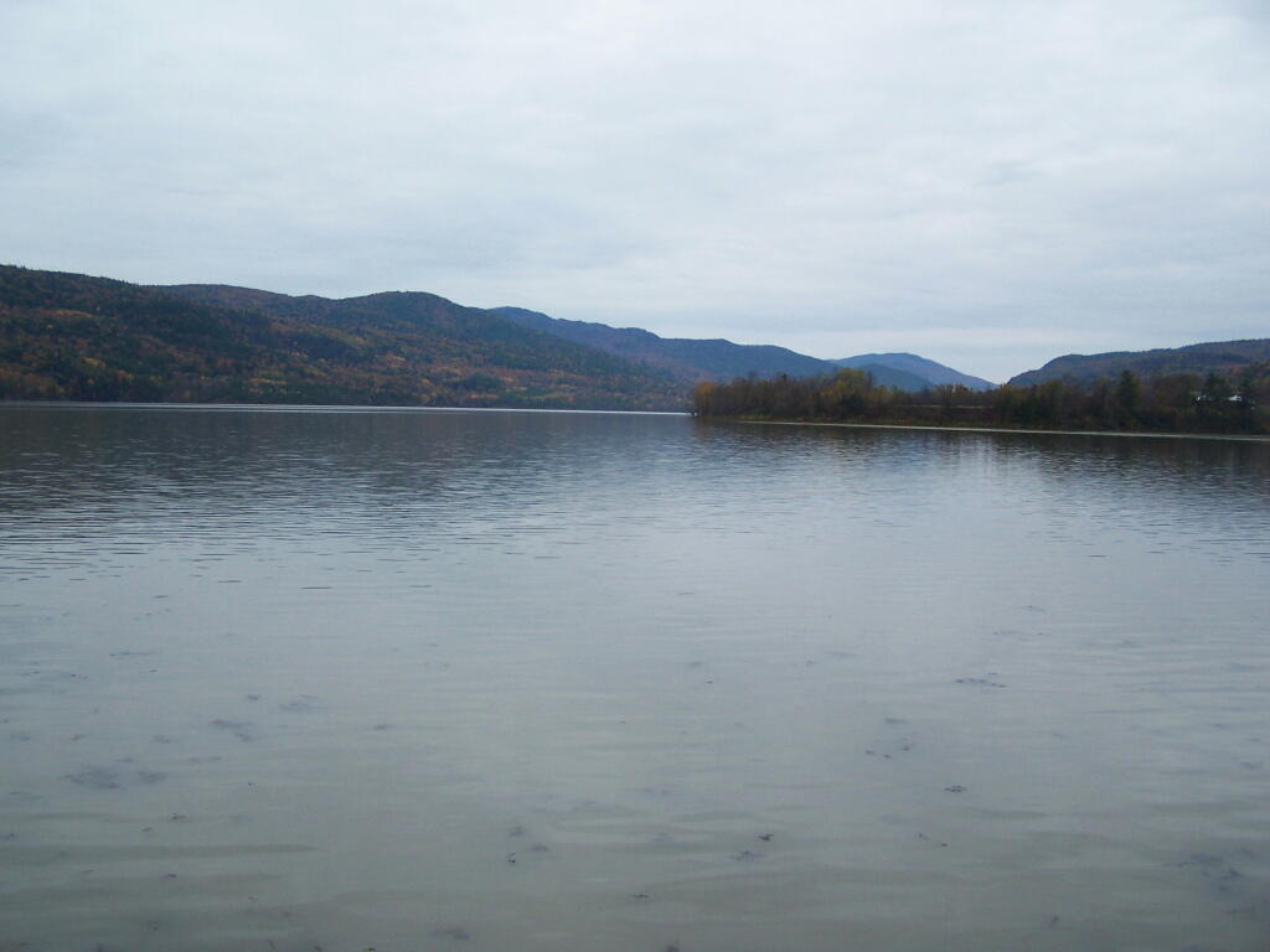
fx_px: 1394
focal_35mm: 38
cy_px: 476
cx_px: 635
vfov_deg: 37.7
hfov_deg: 49.0
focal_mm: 6.3
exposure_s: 1/400
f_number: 2.8
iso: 80
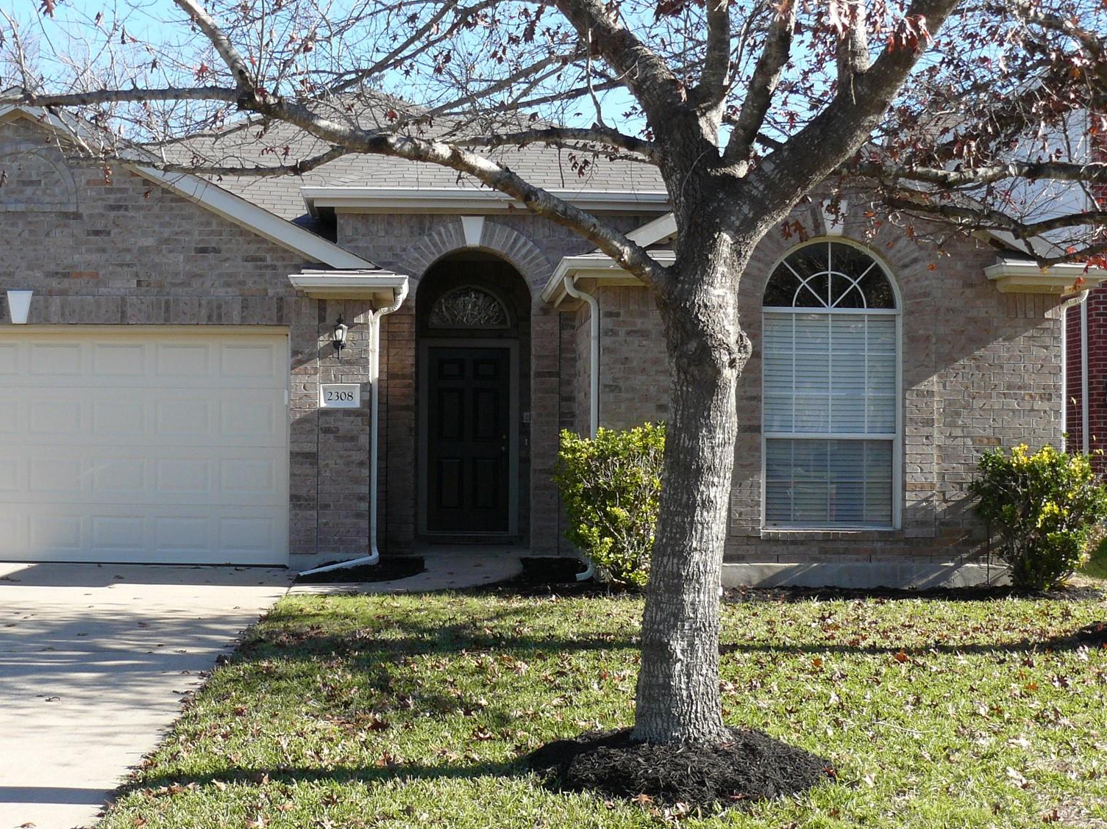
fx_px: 1567
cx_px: 398
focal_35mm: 49
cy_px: 439
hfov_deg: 38.6
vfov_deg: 29.7
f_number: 4.5
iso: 100
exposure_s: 1/200
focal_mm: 6
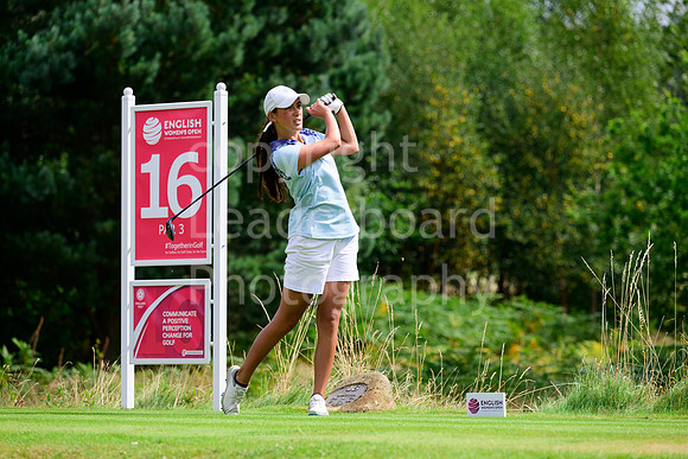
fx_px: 4396
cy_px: 230
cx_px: 344
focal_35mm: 230
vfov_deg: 6.0
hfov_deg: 8.9
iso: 800
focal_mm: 230
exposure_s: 1/2000
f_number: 6.3
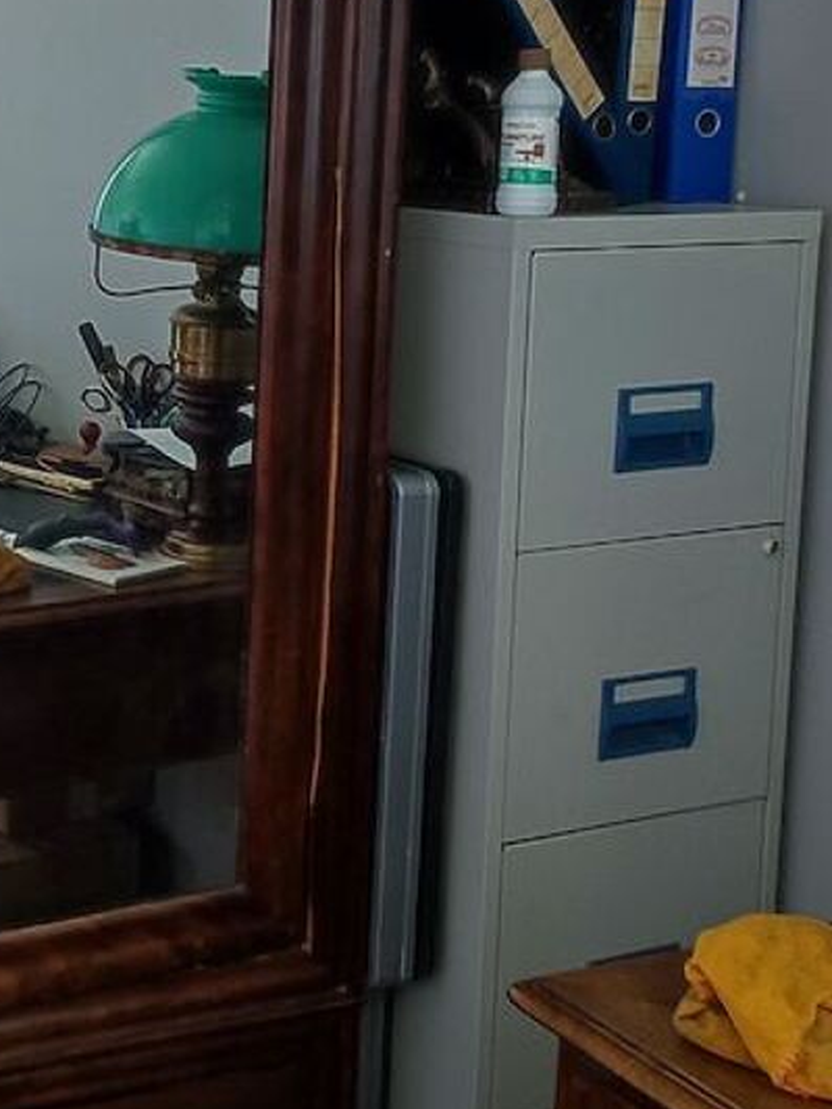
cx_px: -189
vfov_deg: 31.8
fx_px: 1922
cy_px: 326
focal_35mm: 60
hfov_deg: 22.4
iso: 873
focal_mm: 5.89
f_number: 1.89
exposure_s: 1/25
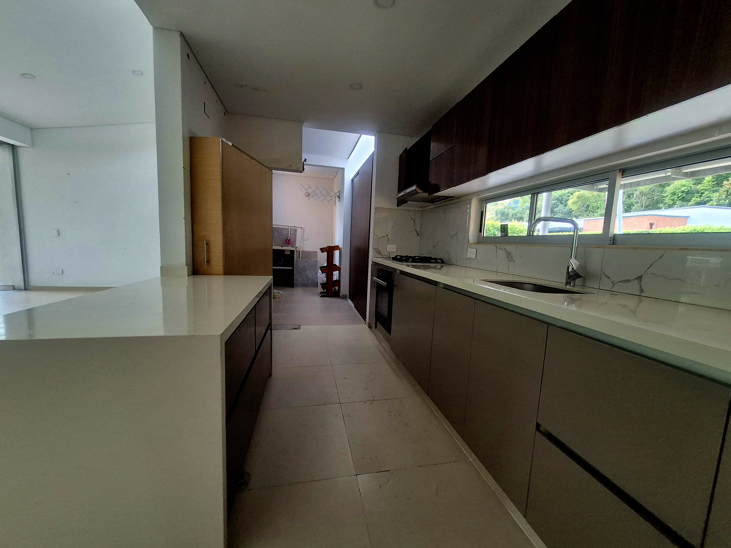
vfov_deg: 89.9
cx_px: 366
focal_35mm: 13
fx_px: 275
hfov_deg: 106.2
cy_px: 274
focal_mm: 1.74
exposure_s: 1/60.2
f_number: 2.2
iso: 400
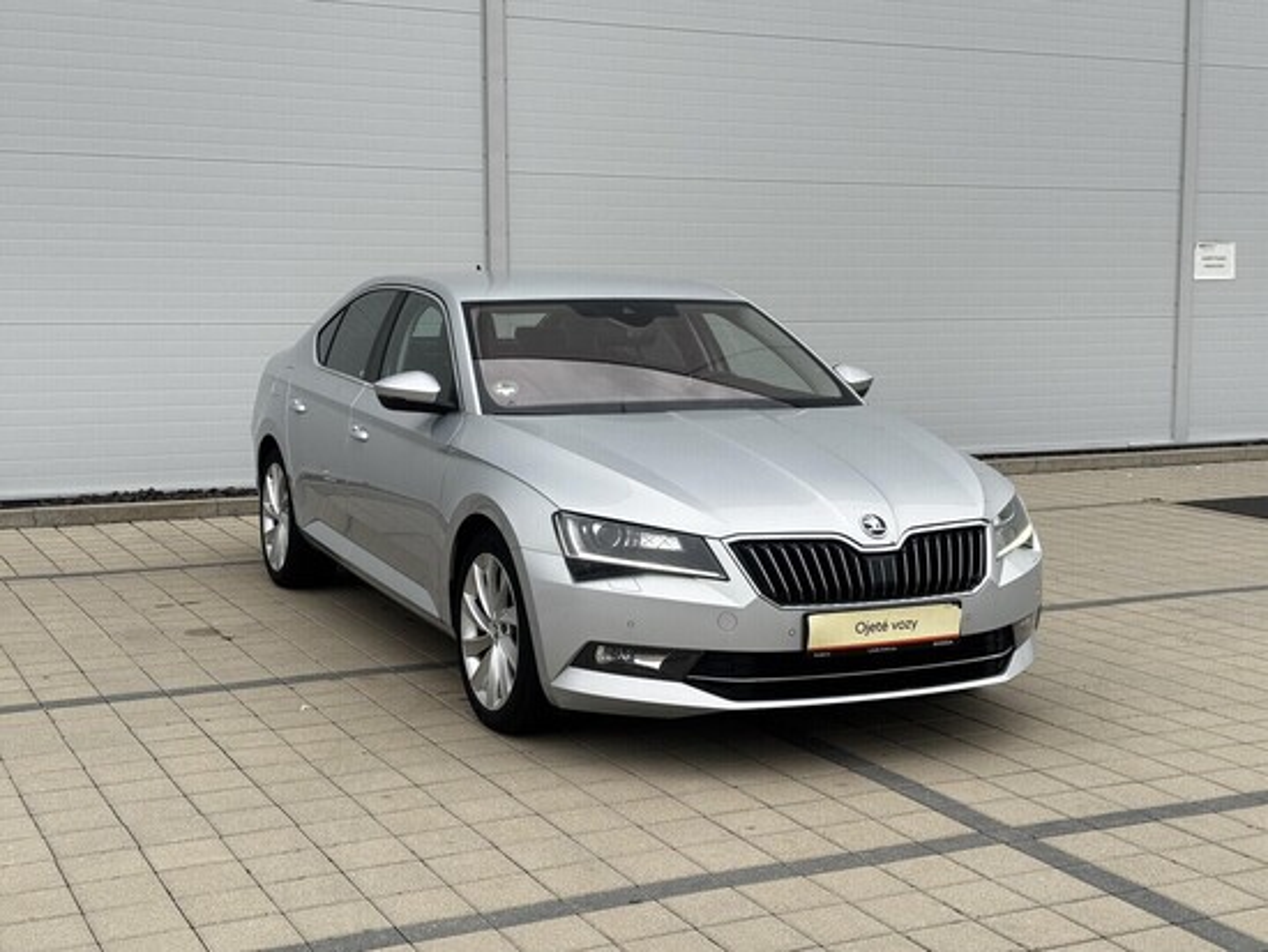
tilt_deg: -5.1
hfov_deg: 39.6
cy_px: 476
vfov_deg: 30.3
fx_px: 1759
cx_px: 634
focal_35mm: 48
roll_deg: +0.6
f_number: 1.78
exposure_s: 1/1524
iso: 64
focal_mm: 6.76
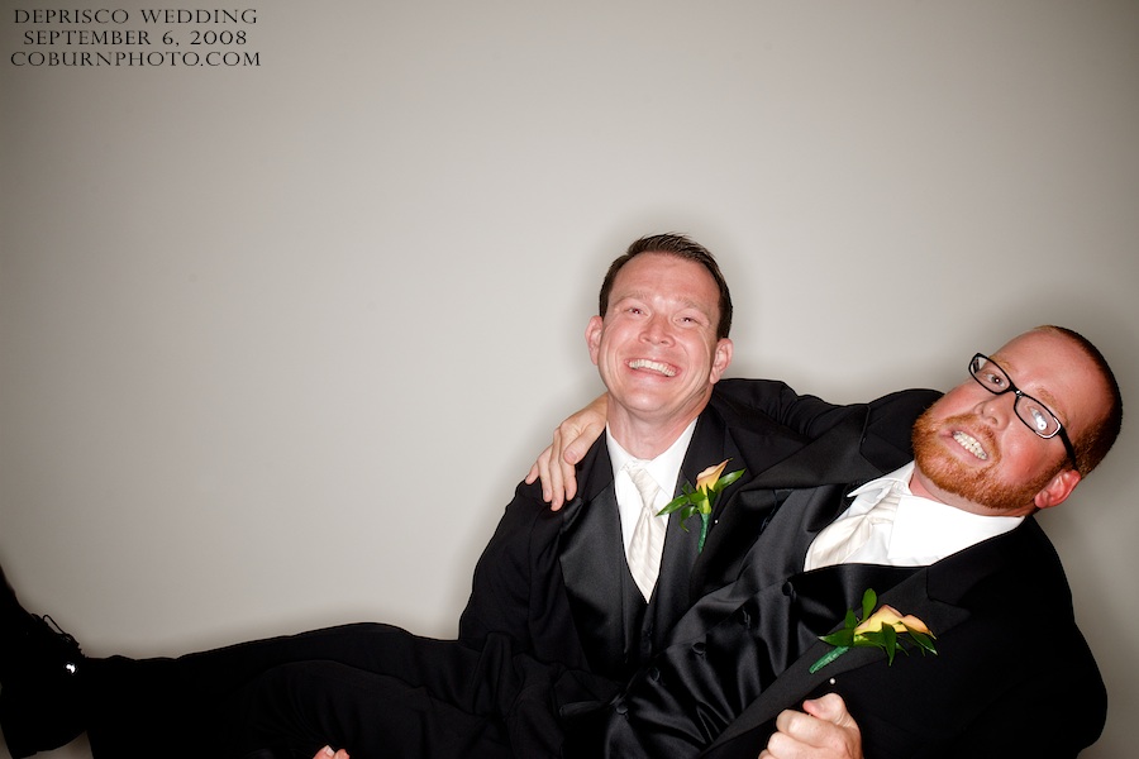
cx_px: 570
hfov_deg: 42.3
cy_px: 380
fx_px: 1471
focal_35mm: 46
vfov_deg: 28.9
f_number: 16
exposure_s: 1/160
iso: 200
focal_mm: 31
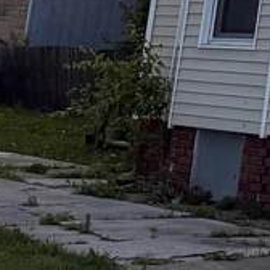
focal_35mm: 162
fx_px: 1430
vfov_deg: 10.0
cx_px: 815
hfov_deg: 8.8
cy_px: -256
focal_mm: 6.76
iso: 100
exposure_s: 1/3584
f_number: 1.78
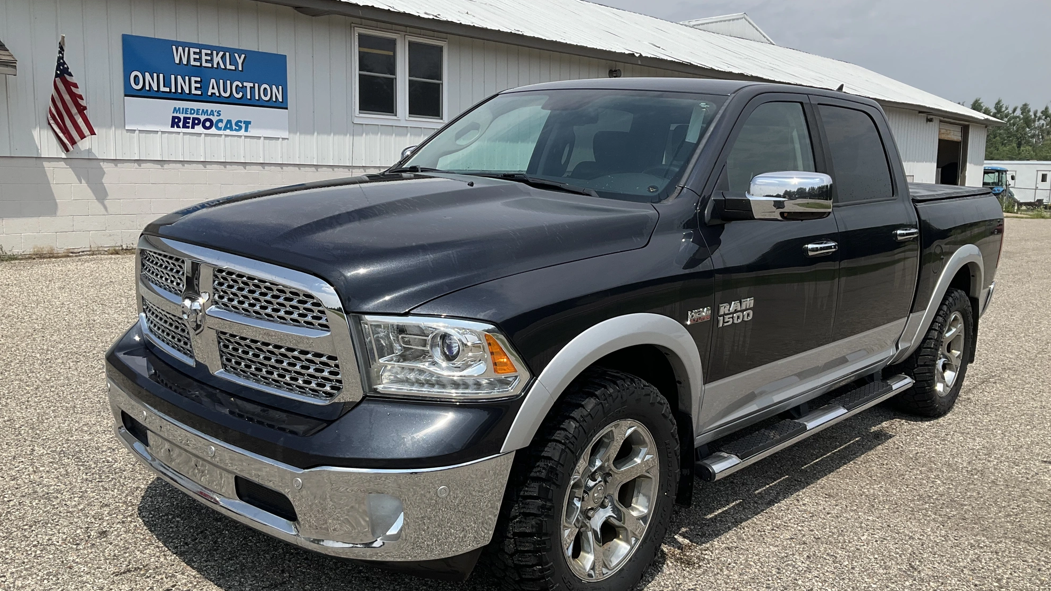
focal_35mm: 32
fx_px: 892
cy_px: 287
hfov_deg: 61.0
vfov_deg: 36.7
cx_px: 523
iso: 25
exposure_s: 1/2801
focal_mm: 3
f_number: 1.8
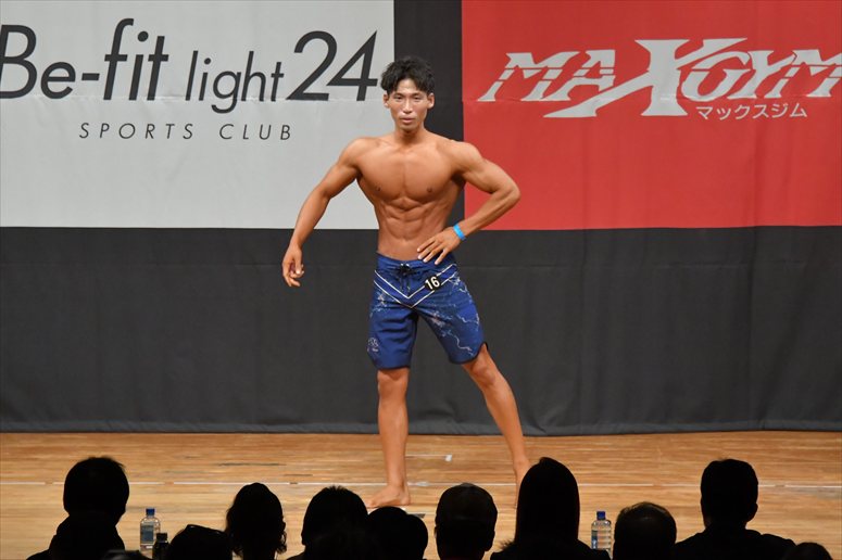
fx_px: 5611
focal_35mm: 240
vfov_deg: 5.7
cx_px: 421
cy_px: 280
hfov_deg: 8.6
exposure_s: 1/400
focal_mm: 160
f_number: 5.6
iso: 7200
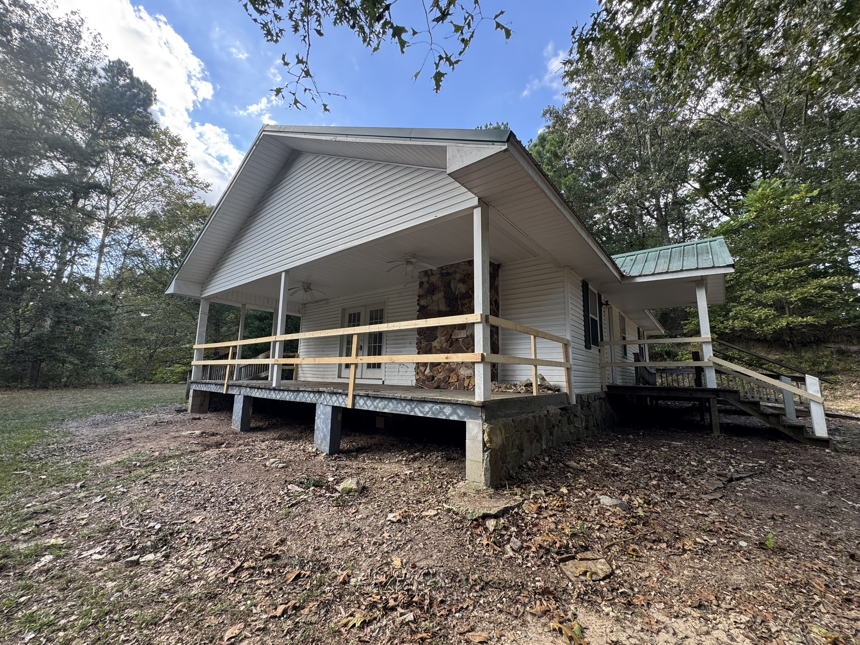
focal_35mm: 14
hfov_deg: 102.1
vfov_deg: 85.7
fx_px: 348
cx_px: 430
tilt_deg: +8.9
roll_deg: -0.9
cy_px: 322
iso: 40
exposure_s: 1/105
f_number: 2.2
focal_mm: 2.22
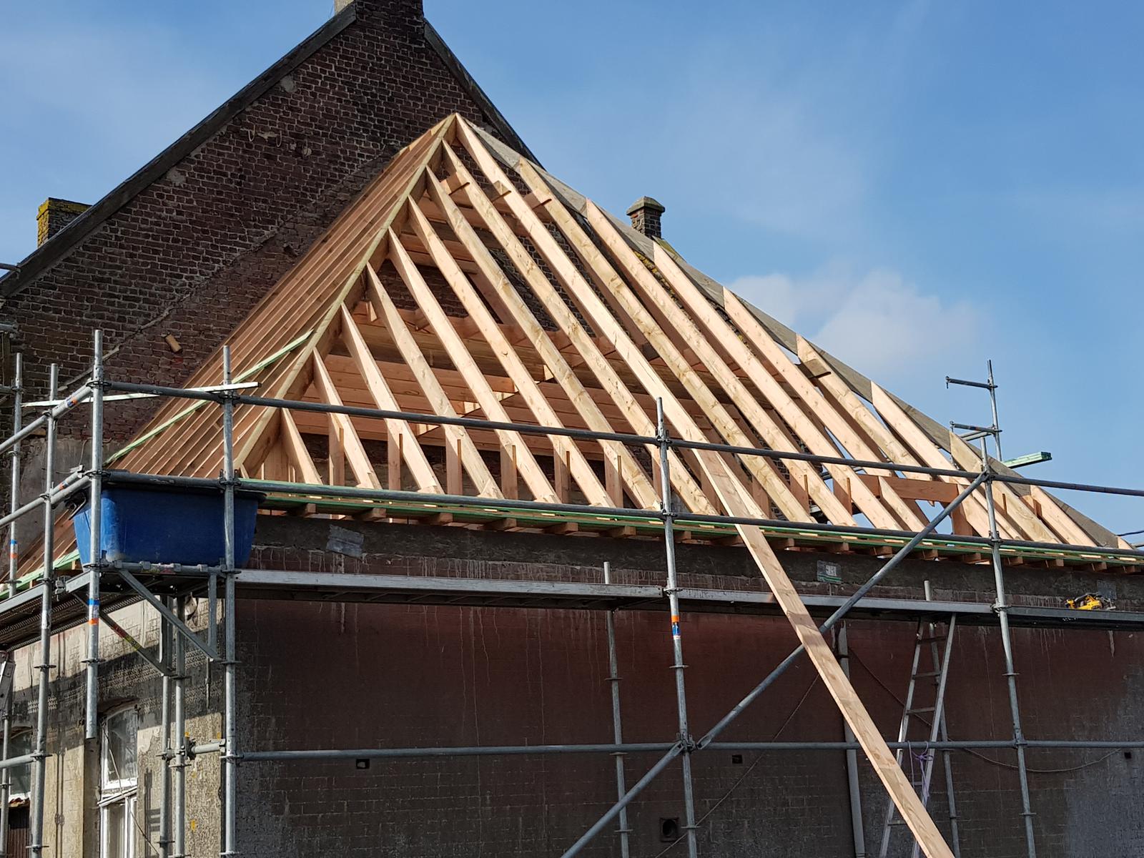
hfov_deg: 67.3
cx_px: 572
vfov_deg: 53.1
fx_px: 859
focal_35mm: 26
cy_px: 429
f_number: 1.7
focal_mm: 4.2
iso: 40
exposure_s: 1/2344
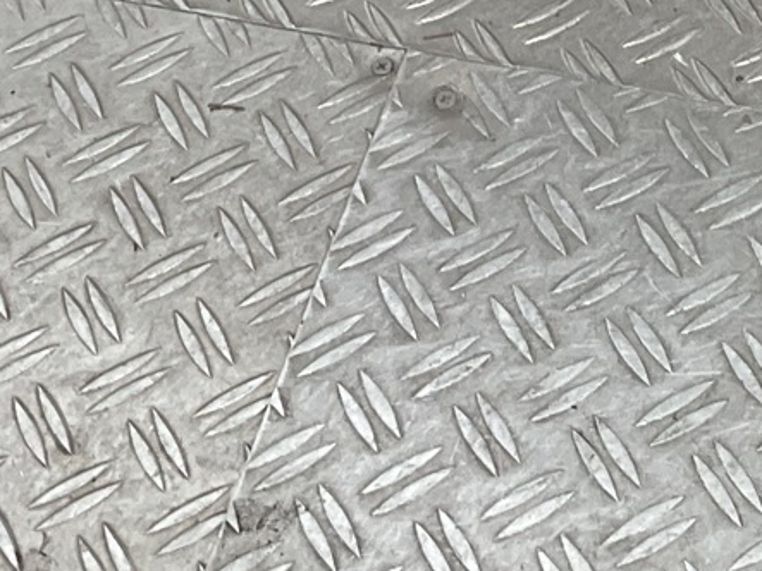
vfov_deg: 10.6
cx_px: 678
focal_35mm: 132
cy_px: -445
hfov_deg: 14.8
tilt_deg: -42.5
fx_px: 2905
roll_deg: +2.7
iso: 25
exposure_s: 1/100
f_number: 1.8
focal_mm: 3
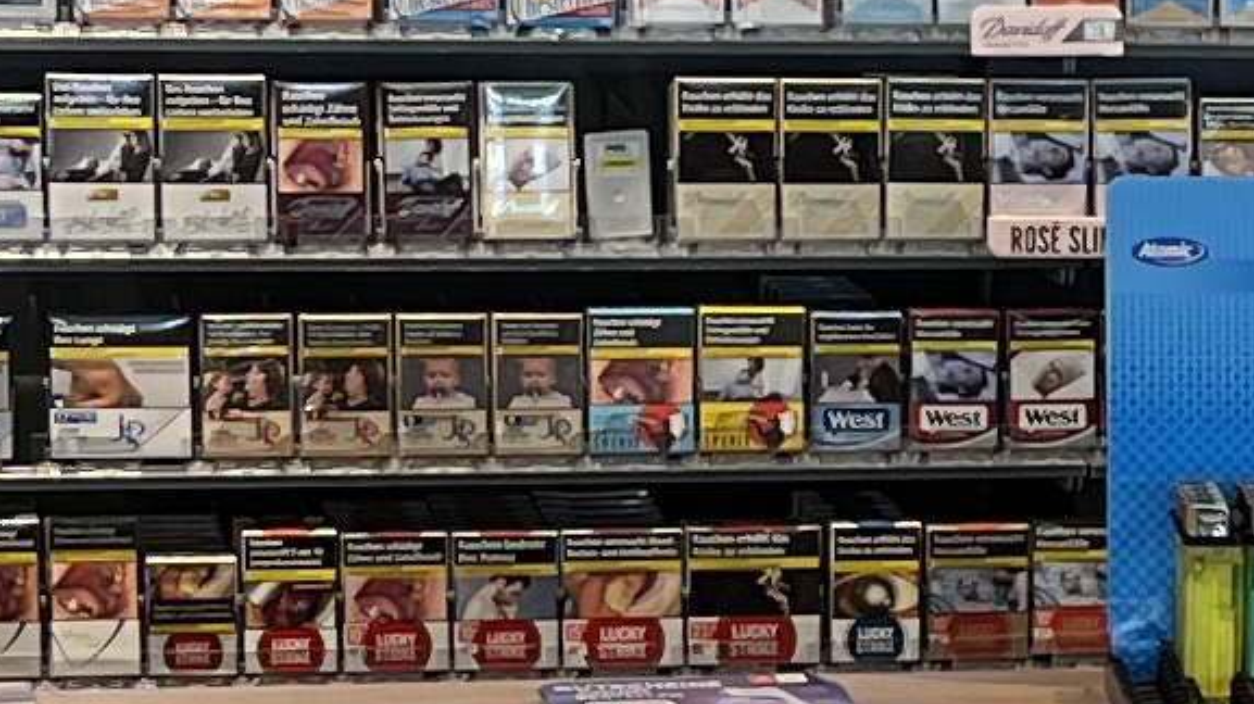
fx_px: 6581
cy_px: 689
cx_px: 1654
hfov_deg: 10.6
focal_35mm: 198
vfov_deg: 6.1
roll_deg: -1.3
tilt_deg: -13.1
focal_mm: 5.1
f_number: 1.6
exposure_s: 1/100
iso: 64
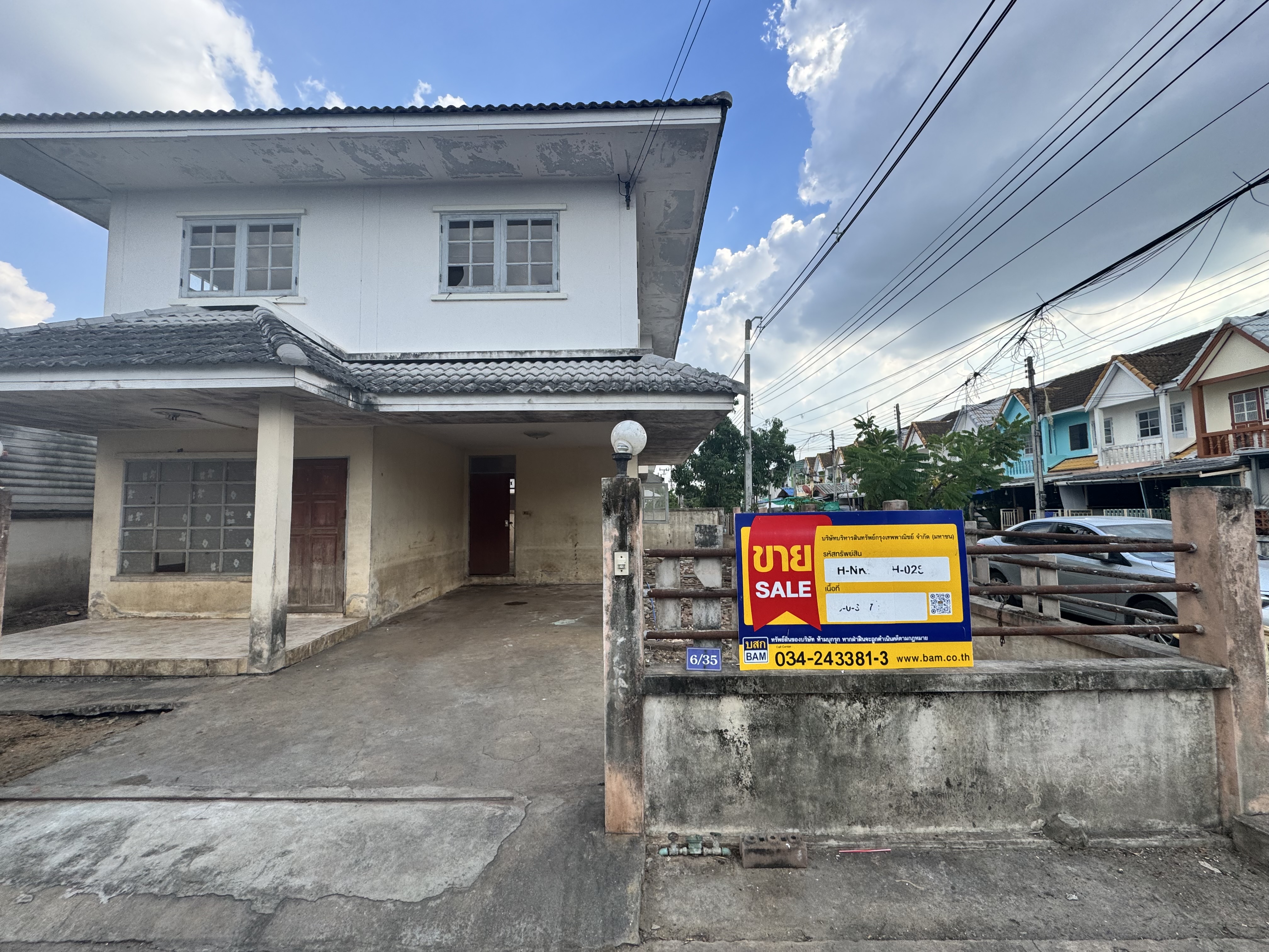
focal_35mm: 14
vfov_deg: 85.7
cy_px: 476
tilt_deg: +1.8
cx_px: 634
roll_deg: +2.6
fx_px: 513
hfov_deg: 102.1
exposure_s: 1/1020
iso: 50
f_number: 2.2
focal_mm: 2.22
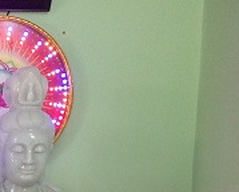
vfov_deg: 11.1
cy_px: 316
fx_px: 943
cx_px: -191
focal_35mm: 133
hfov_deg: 13.1
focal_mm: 4.28
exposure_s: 1/15
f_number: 2.4
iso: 100
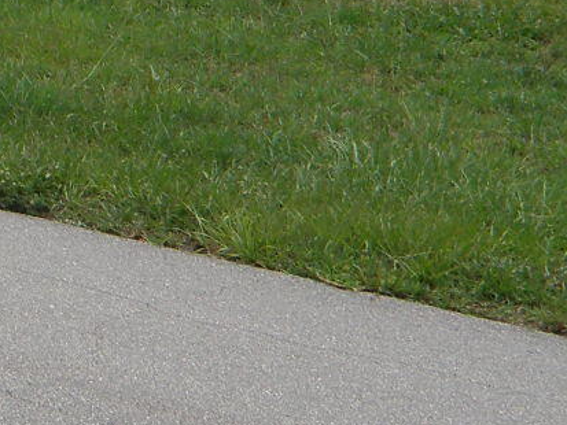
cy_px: -171
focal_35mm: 129
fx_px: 2114
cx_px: -310
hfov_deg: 14.2
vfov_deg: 11.1
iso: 64
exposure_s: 1/1000
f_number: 3.2
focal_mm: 4.6
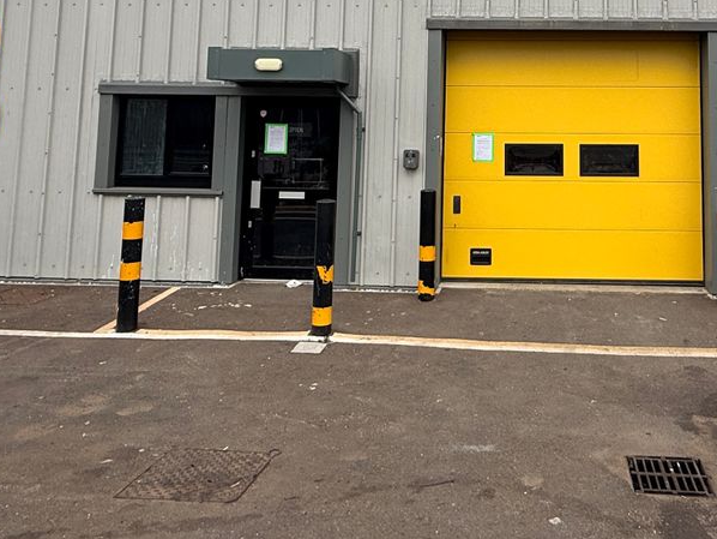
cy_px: 51
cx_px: 500
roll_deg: -0.6
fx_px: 539
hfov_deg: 64.8
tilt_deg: +5.4
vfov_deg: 47.5
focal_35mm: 26
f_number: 2.2
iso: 50
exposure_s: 1/876
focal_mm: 2.22
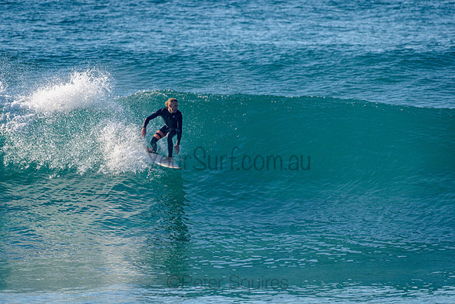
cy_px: 147
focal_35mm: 611
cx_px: 177
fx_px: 7725
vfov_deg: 2.3
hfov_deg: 3.4
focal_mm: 500
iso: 250
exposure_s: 1/2000
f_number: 5.6
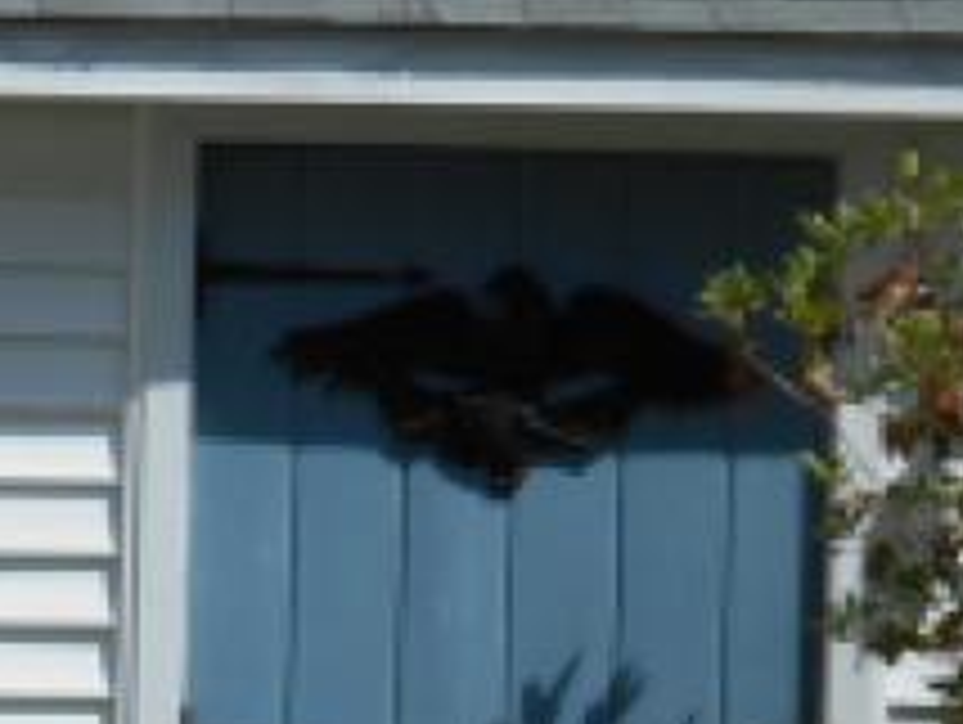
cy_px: 825
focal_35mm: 268
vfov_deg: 5.5
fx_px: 7464
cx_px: -234
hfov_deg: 7.3
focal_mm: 10
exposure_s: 1/500
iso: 80
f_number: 4.9
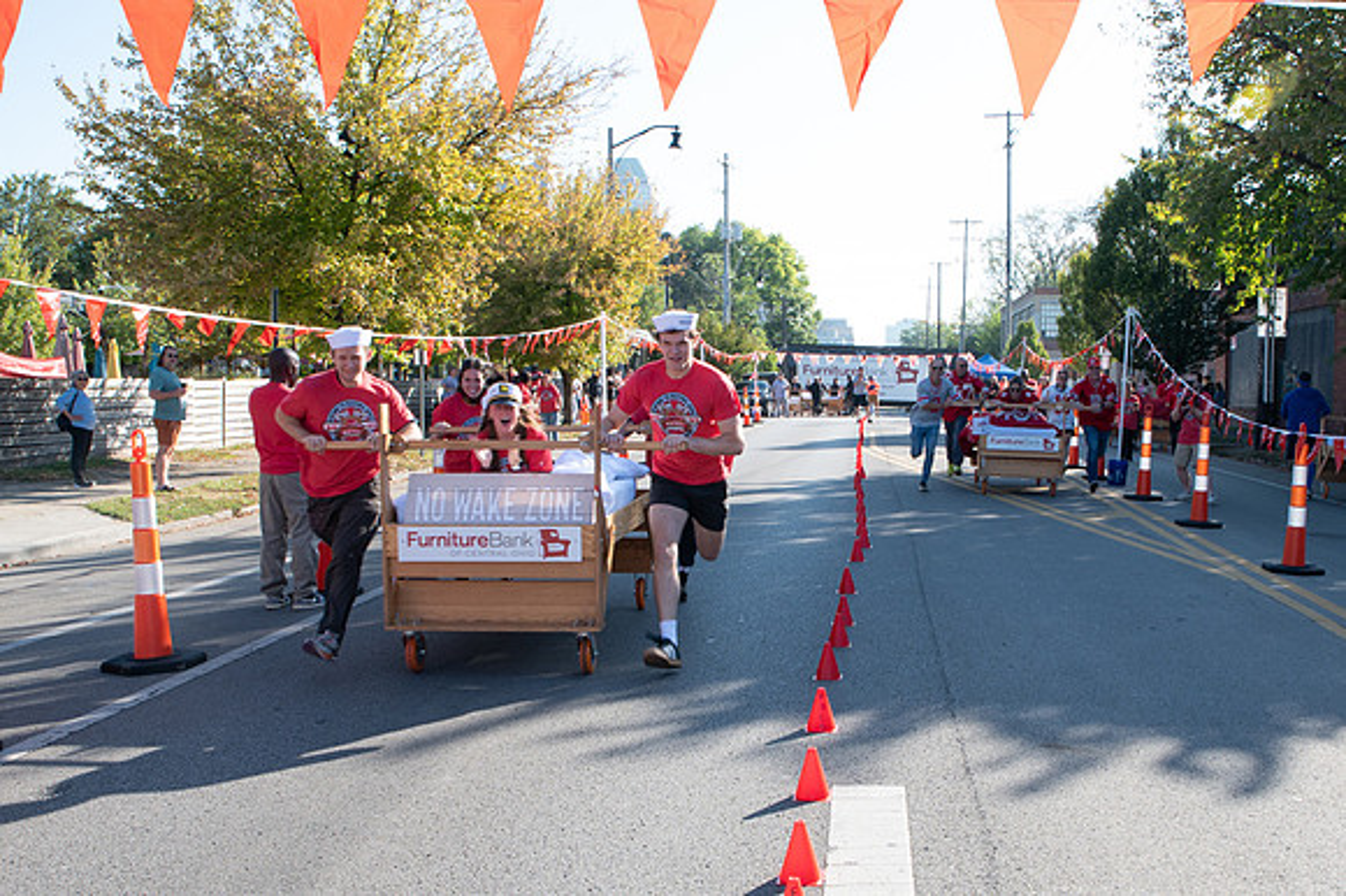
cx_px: 789
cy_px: 502
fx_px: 1344
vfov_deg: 36.8
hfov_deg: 52.9
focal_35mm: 36
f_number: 11
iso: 500
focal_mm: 24
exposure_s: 1/200
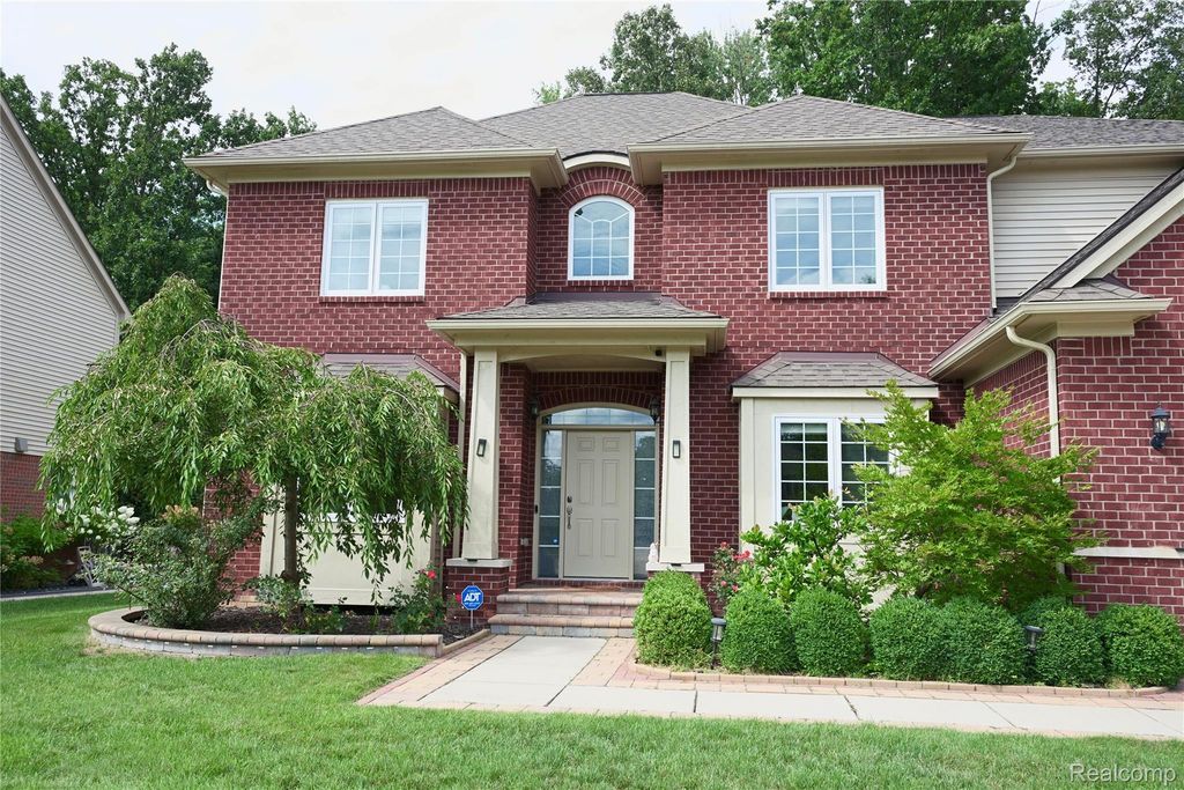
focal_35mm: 29
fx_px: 954
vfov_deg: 45.0
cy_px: 395
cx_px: 592
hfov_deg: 63.7
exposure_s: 1/1250
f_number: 7.1
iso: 800
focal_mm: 29
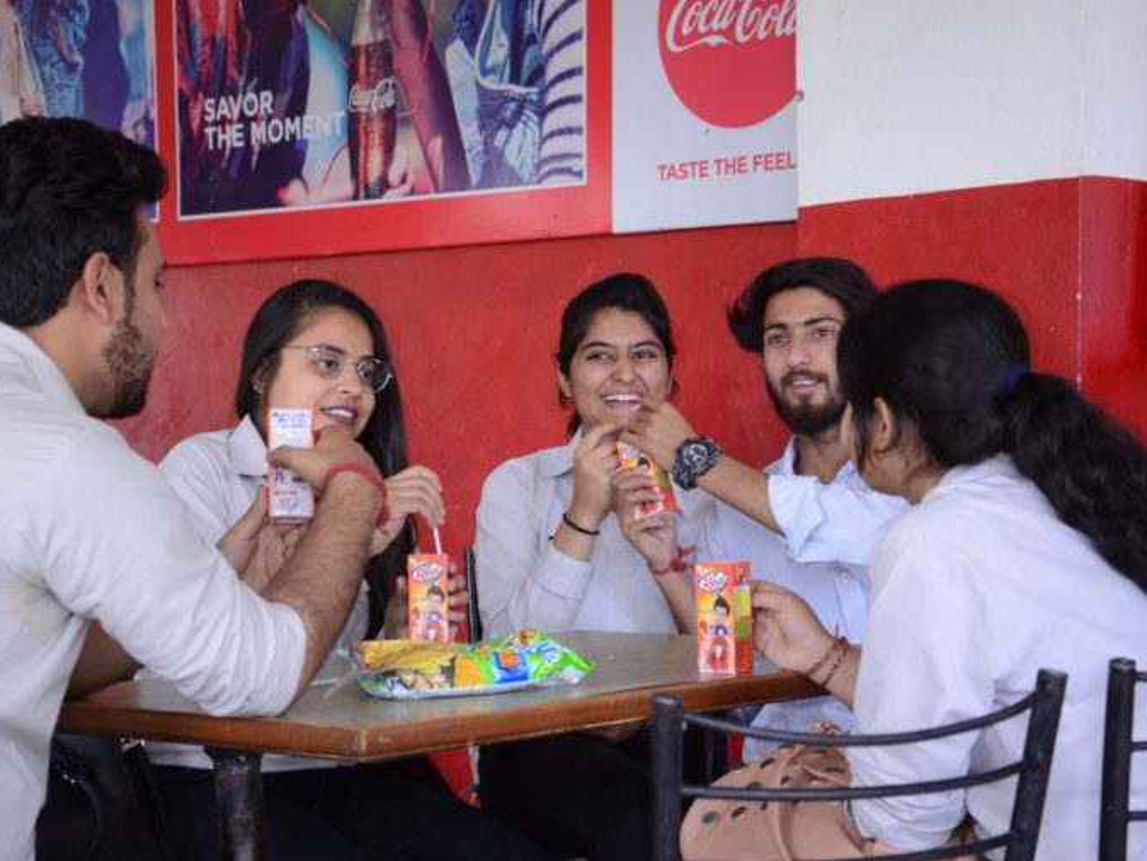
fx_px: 2718
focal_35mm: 82
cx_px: 548
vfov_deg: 18.0
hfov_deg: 23.8
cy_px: 430
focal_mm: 50
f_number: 5
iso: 800
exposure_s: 1/80
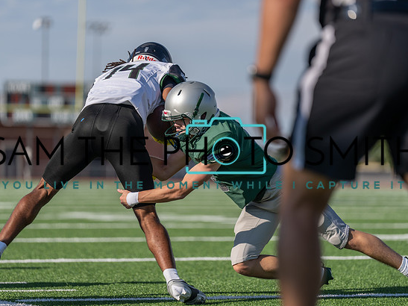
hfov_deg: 9.8
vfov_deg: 7.4
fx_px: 2380
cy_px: 153
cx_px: 203
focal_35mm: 202
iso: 100
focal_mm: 185
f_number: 2.8
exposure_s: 1/2500
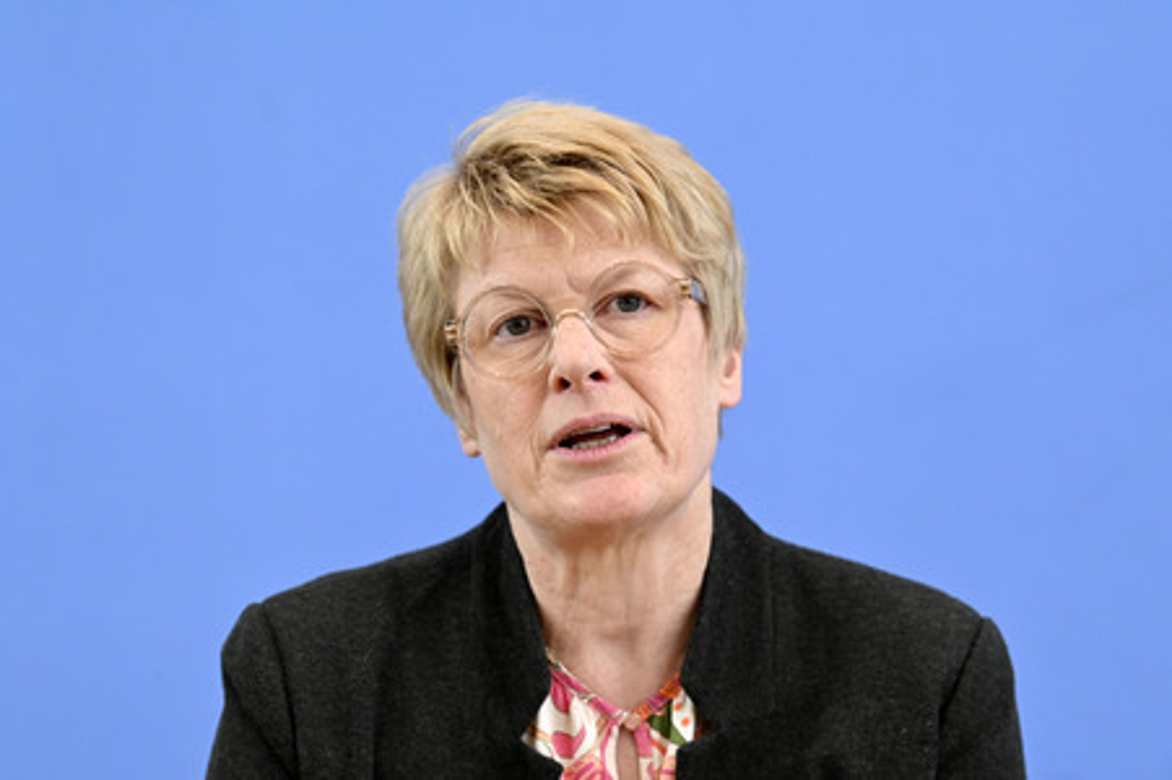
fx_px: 3904
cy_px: 390
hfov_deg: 17.1
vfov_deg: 11.4
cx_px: 586
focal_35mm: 120
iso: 2500
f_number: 6.3
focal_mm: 120
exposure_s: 1/500
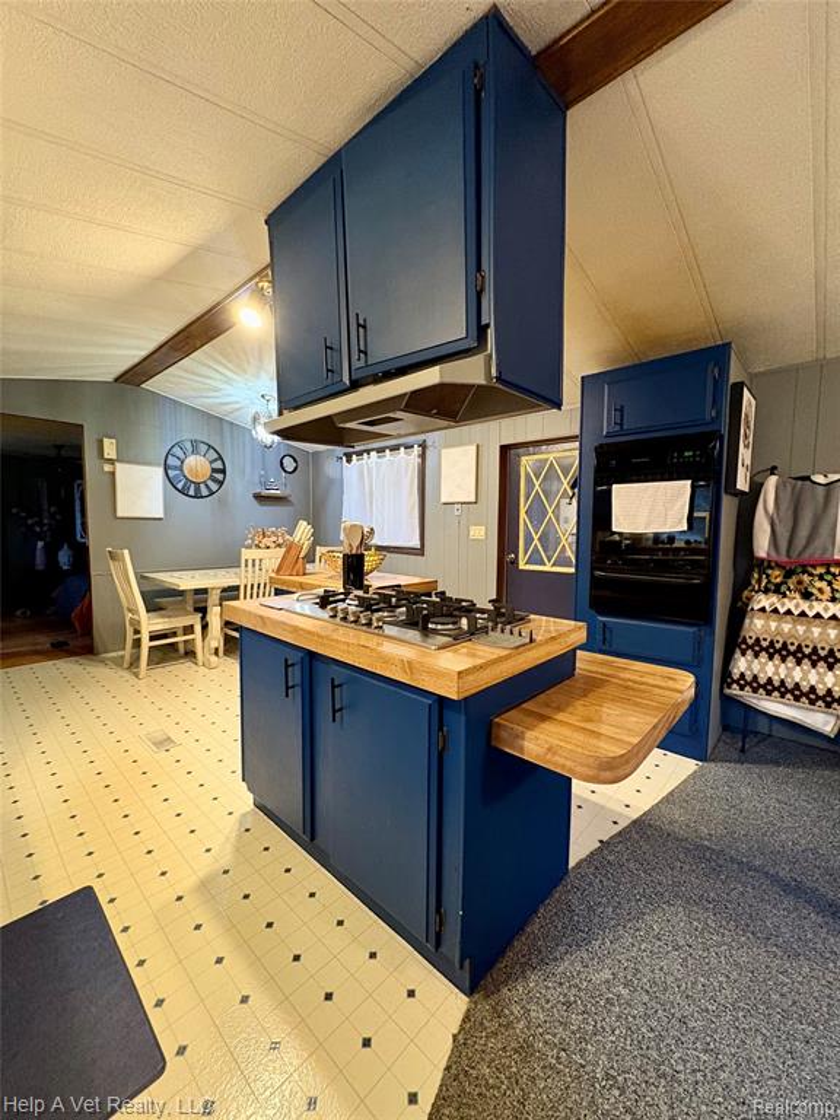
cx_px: 420
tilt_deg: -4.4
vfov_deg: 102.1
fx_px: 453
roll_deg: -0.5
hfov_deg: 85.7
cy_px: 560
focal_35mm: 14
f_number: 2.2
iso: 640
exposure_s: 1/40
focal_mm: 2.22
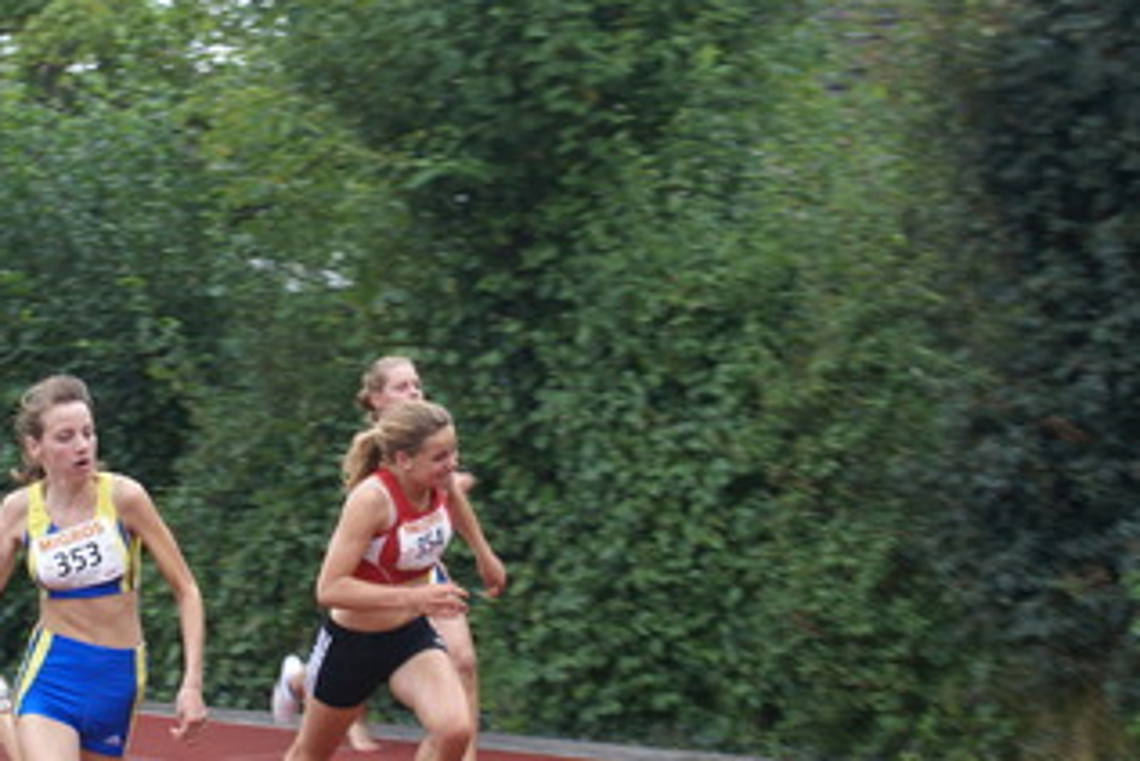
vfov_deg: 10.7
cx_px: 267
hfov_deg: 15.9
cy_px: 573
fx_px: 4055
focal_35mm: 128
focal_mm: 50
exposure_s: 1/160
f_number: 5.6
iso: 400
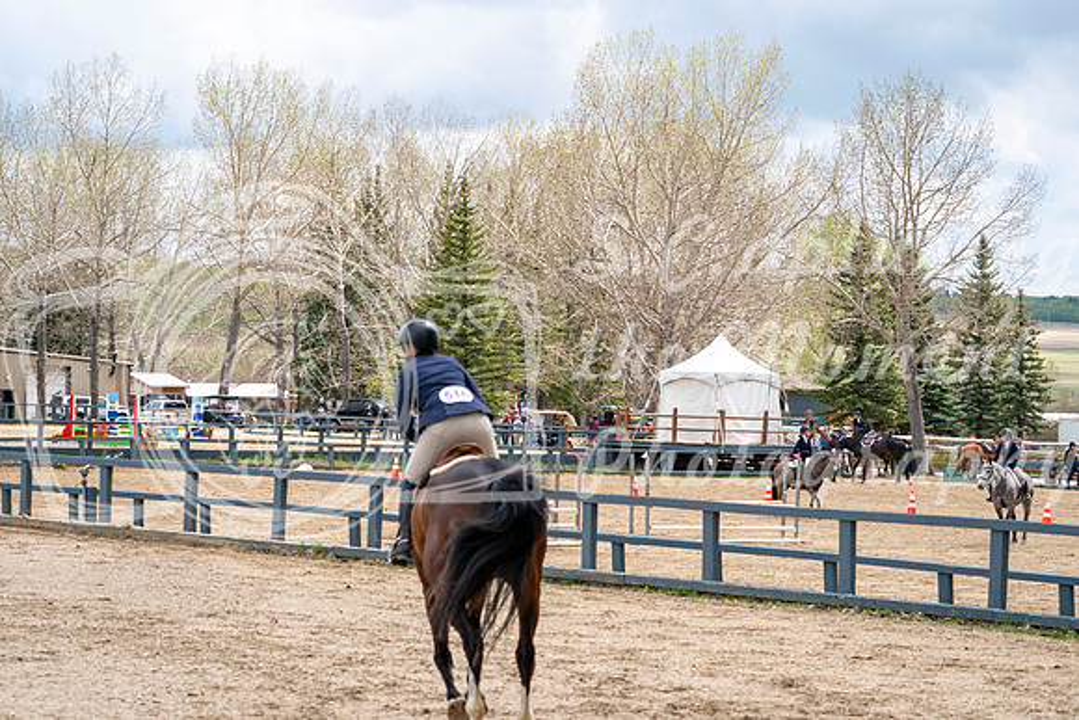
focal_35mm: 100
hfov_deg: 20.4
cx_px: 540
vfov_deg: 13.7
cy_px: 360
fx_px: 2998
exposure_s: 1/320
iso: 100
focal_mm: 100
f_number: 5.6
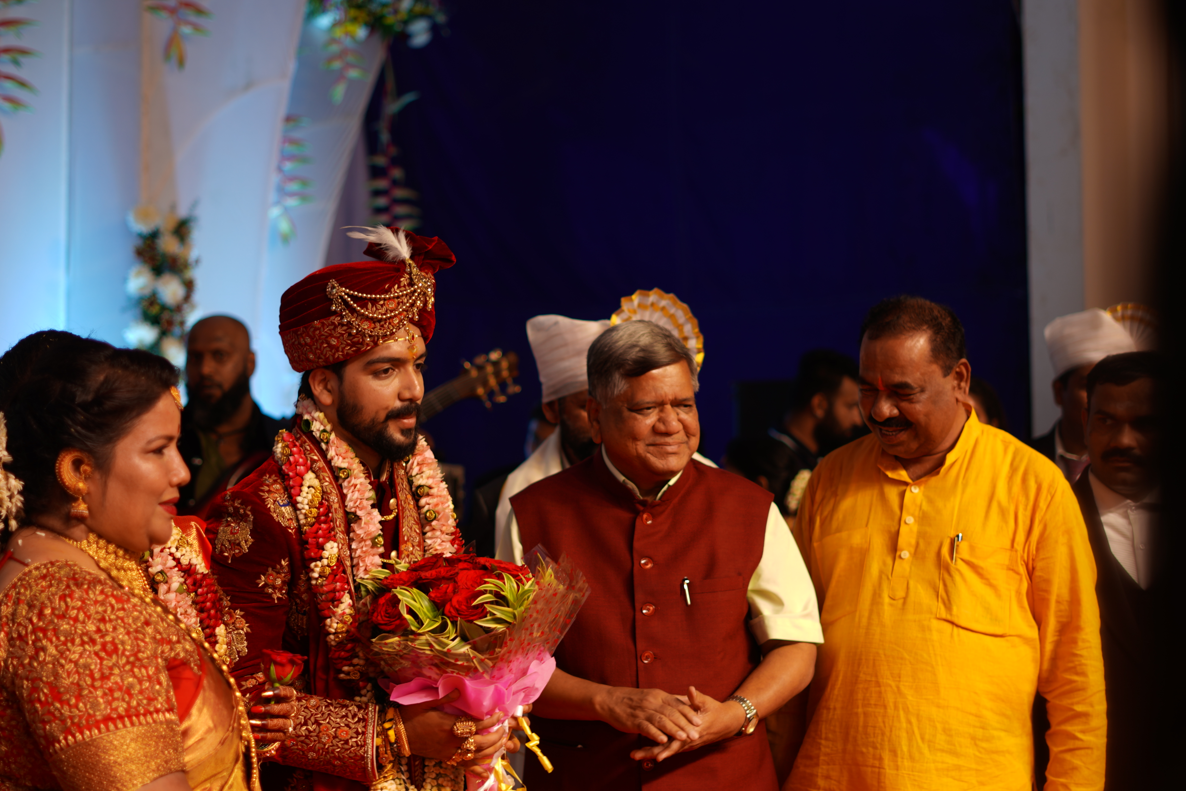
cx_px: 593
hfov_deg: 27.0
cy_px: 396
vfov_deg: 18.2
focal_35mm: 75
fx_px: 2471
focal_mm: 50
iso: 64
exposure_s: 1/100
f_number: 1.8
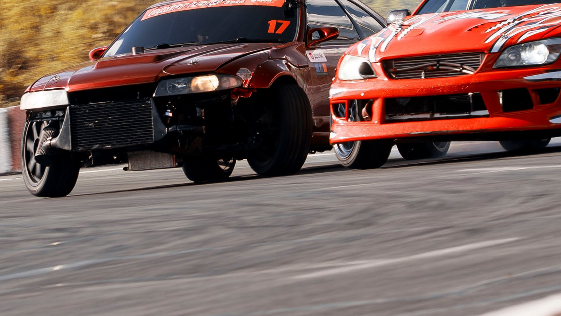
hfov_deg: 4.1
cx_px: 214
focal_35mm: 528
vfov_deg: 2.3
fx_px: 7856
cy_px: 89
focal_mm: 130
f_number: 10
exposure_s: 1/125
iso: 100
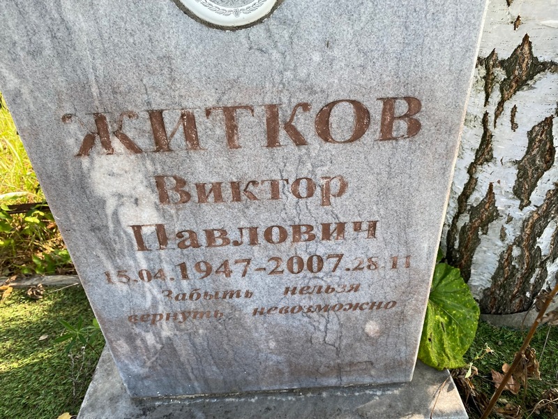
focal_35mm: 26
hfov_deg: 67.3
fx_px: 419
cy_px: 210
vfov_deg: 53.1
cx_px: 279
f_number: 1.8
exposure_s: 1/208
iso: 32
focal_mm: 4.25
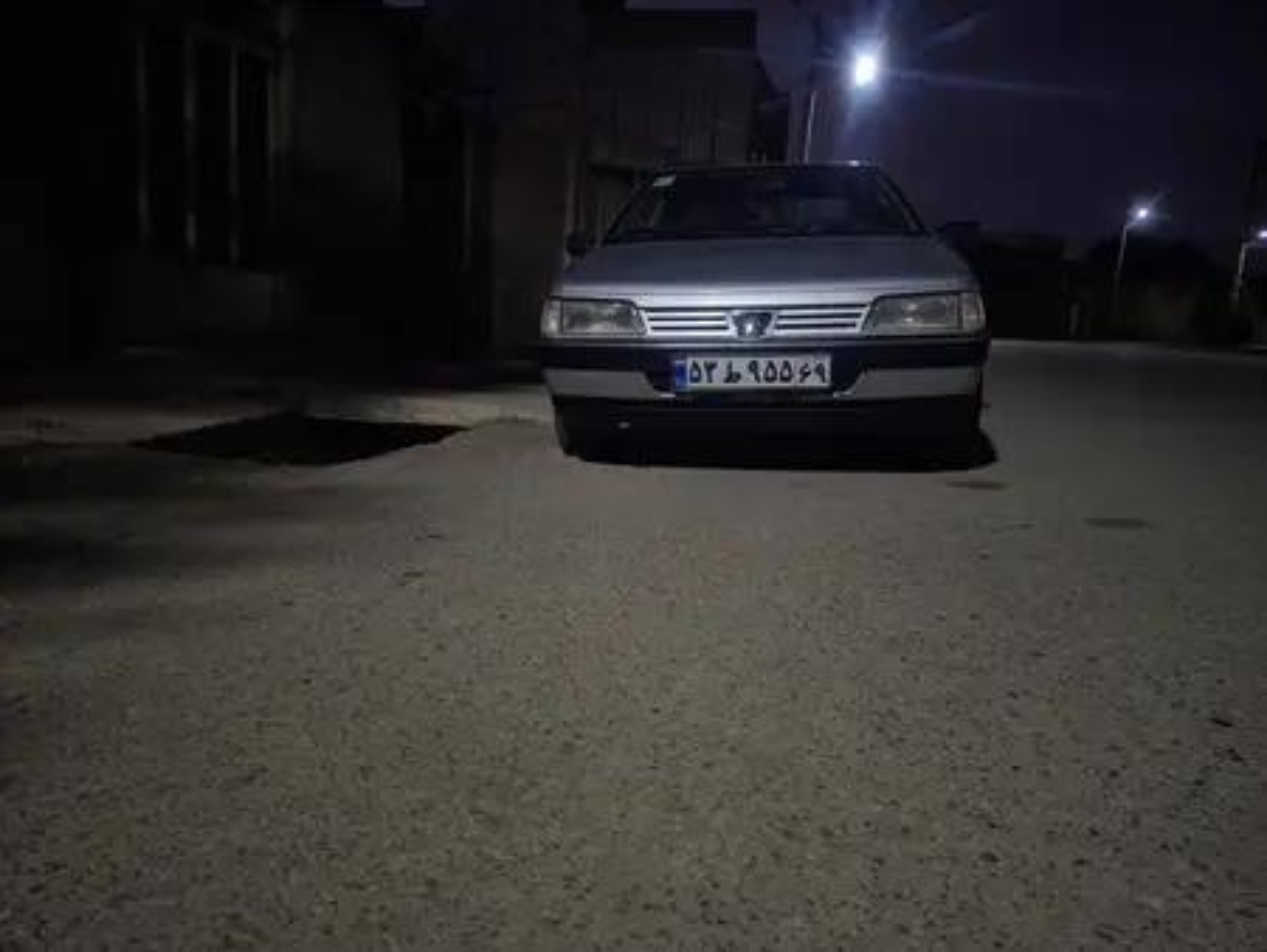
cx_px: 634
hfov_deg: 69.4
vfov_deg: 54.9
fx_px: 916
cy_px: 476
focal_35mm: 25
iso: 320
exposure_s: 1/50
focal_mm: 4.69
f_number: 1.8
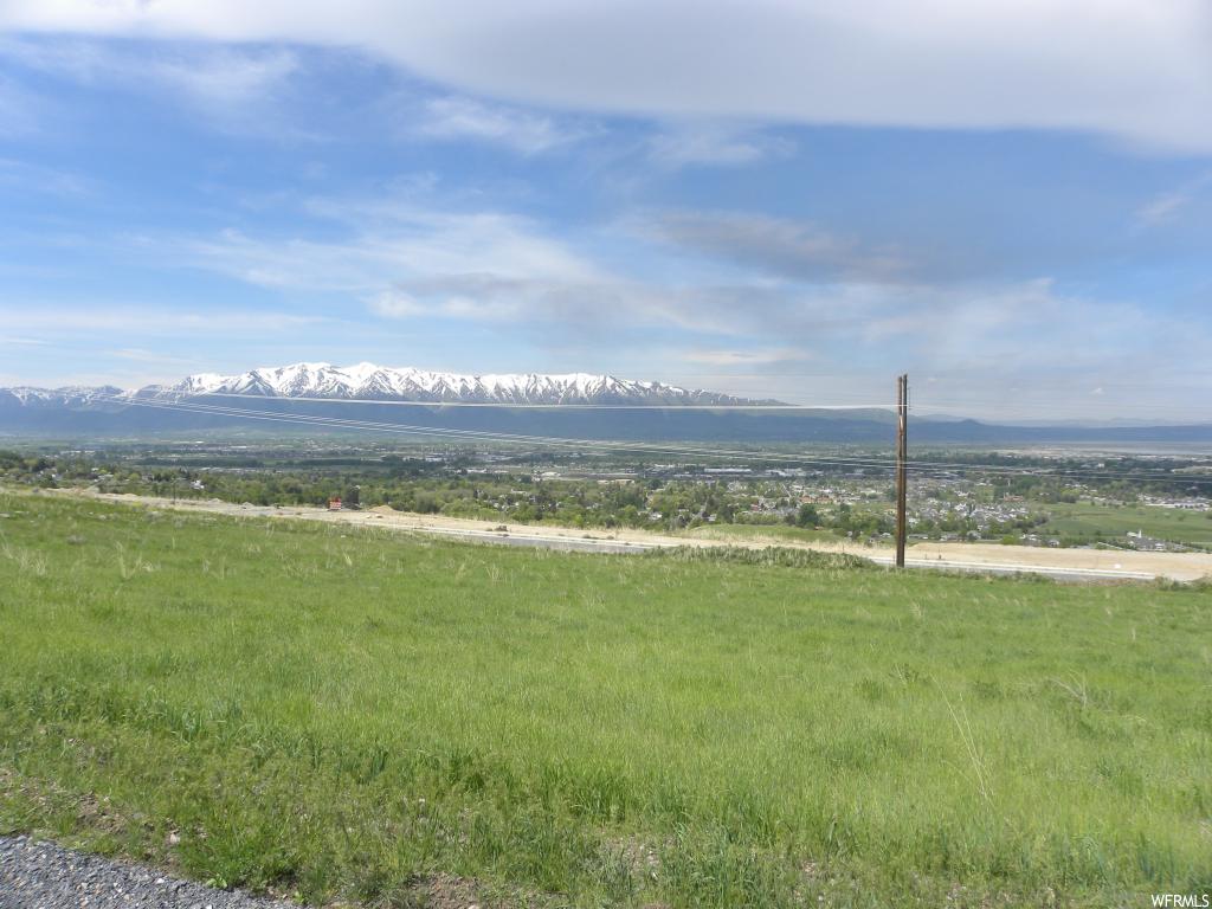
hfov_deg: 67.3
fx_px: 910
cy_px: 454
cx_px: 606
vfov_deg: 53.1
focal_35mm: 26
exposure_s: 1/335
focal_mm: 4.6
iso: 64
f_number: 5.6
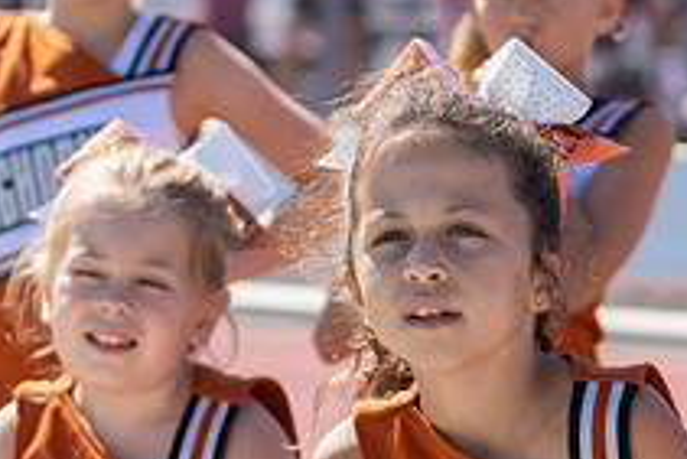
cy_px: 282
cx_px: 443
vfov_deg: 7.2
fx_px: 3666
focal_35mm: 192
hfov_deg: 10.7
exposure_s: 1/1250
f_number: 2.8
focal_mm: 70
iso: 100
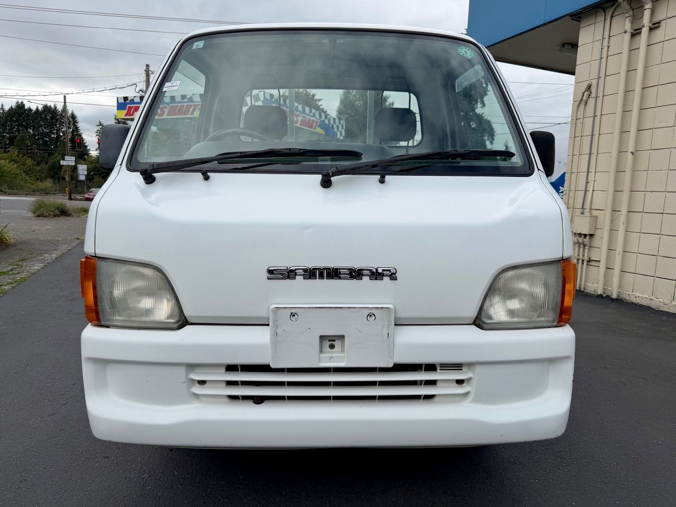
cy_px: 254
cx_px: 338
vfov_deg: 56.8
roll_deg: -2.3
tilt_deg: -7.6
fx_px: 469
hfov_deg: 71.6
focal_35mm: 24
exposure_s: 1/4405
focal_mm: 6.76
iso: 80
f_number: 1.78
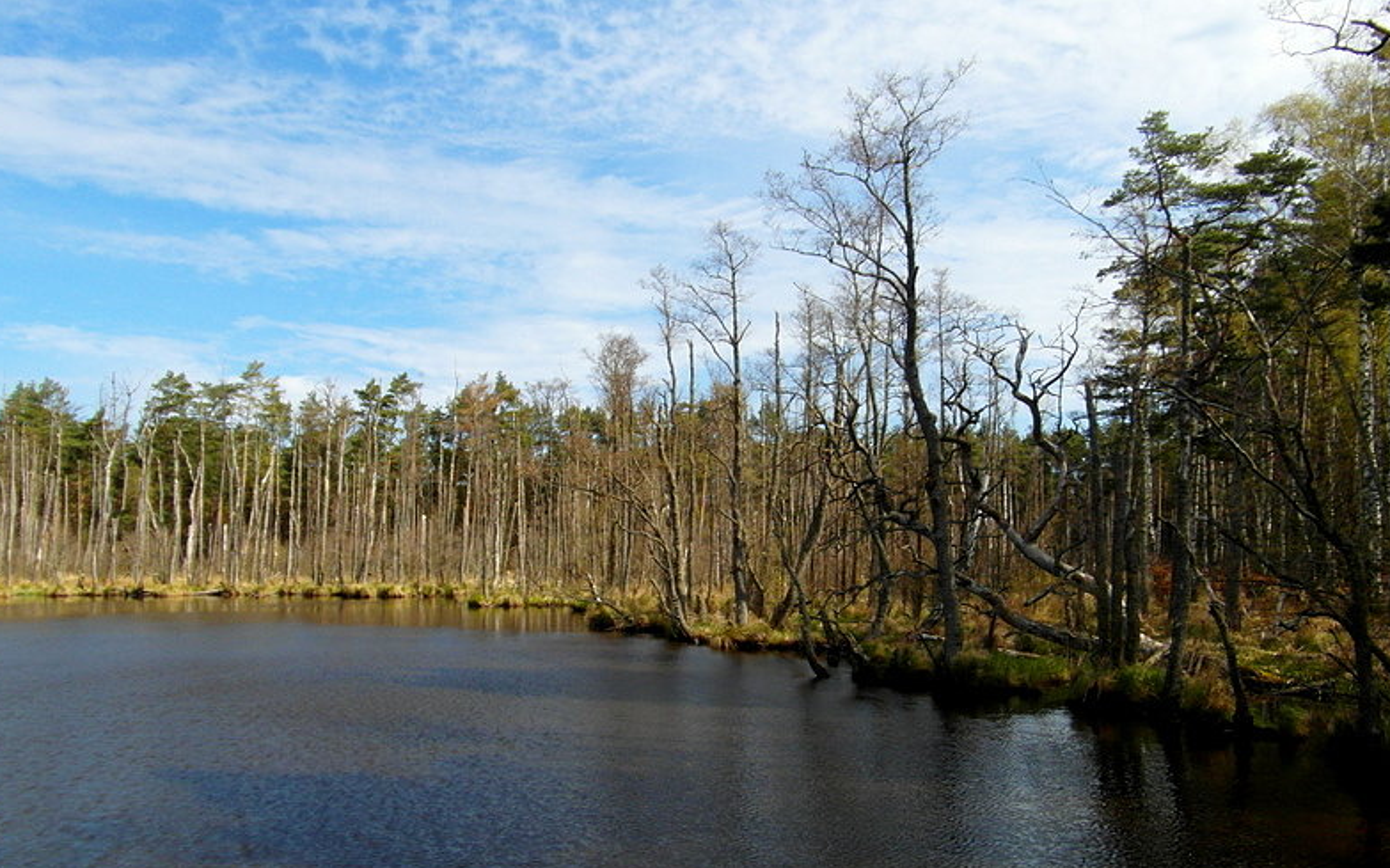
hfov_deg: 70.4
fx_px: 985
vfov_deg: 47.3
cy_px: 517
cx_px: 685
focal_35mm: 26
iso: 100
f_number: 3.2
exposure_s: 1/1000
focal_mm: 4
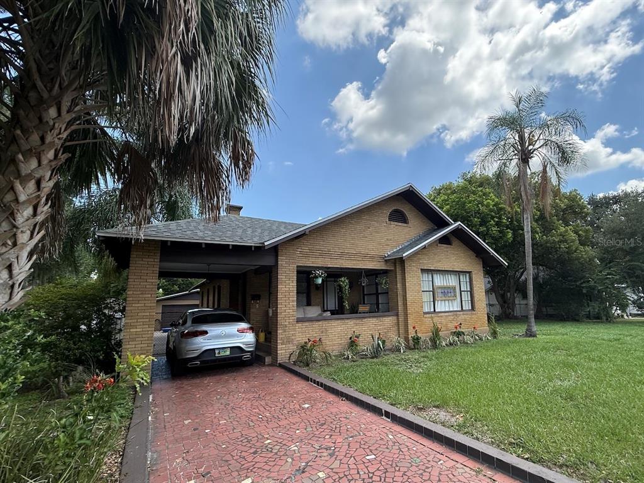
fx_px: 260
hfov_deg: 102.1
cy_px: 242
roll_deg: +2.0
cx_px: 322
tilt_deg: +9.7
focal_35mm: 14
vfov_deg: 85.7
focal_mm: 2.22
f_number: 2.2
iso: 50
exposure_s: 1/1068
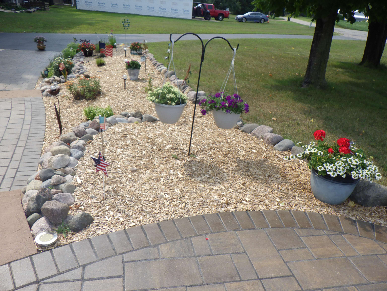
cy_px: 146
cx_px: 194
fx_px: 313
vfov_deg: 49.7
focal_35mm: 28
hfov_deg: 63.4
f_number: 4.2
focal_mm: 5
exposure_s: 1/500
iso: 125
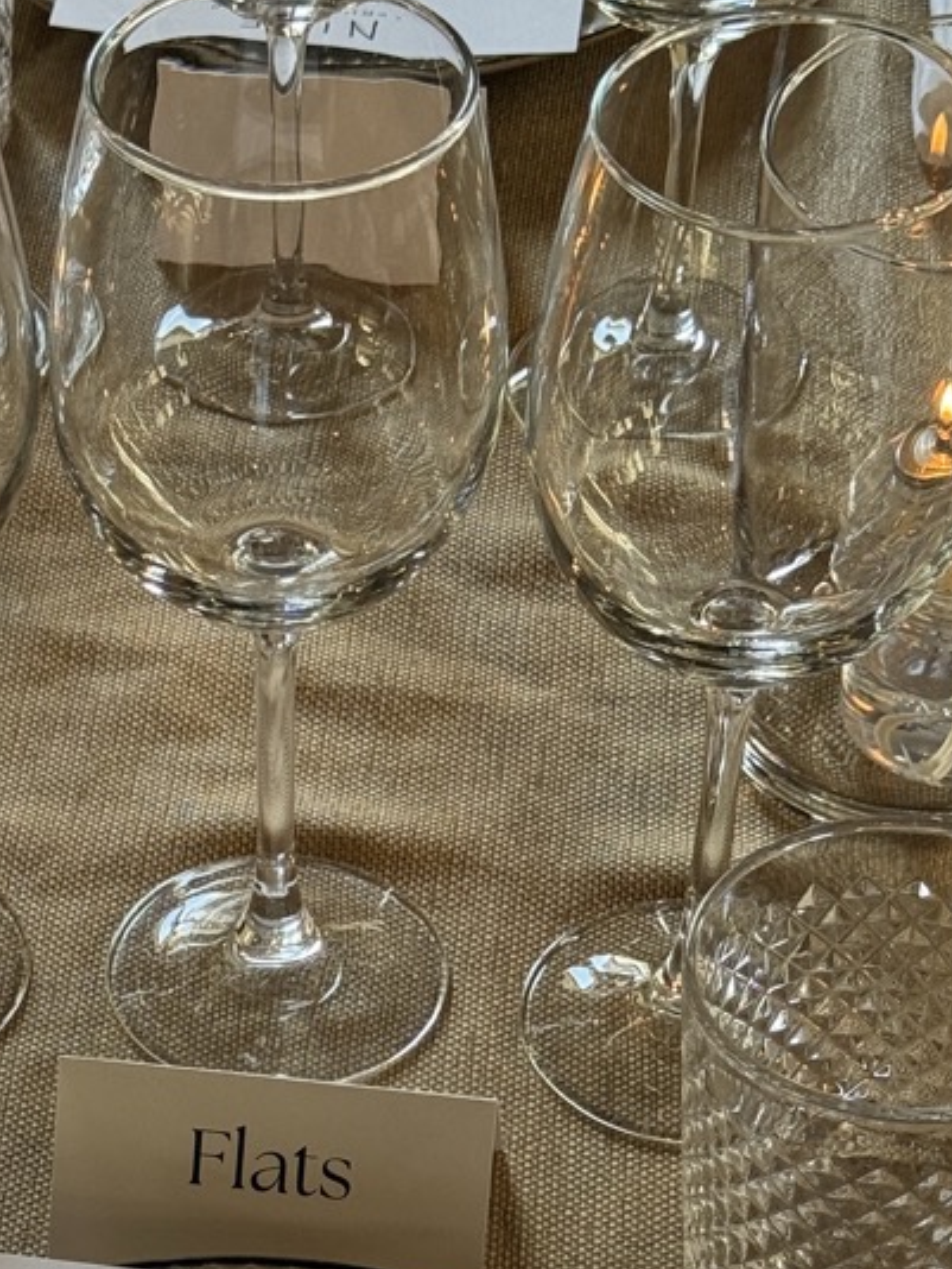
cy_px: 1331
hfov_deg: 12.8
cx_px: 114
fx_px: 4214
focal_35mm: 115
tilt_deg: -47.8
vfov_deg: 16.7
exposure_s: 1/103
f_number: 1.78
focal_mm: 6.76
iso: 100
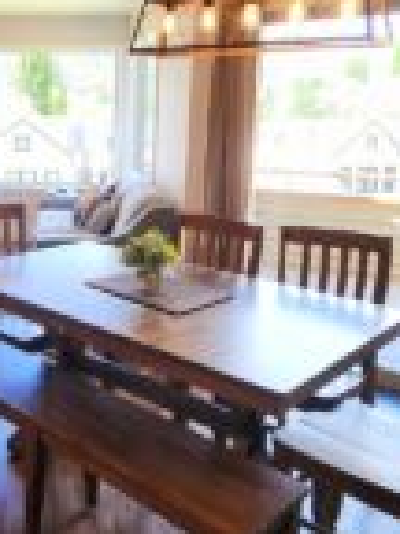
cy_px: 189
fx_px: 555
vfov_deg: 50.6
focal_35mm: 36
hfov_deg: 36.1
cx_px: 7
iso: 80
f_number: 2.2
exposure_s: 1/120
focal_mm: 2.2
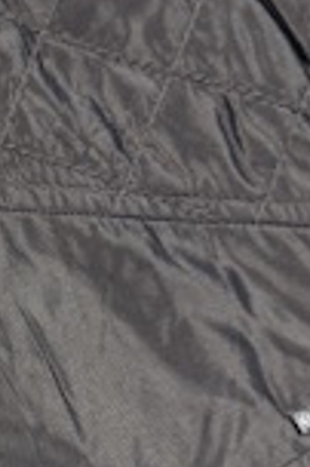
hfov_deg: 11.9
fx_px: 1359
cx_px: -264
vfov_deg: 19.2
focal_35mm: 105
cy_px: 412
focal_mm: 6.76
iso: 100
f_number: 1.78
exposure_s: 1/100
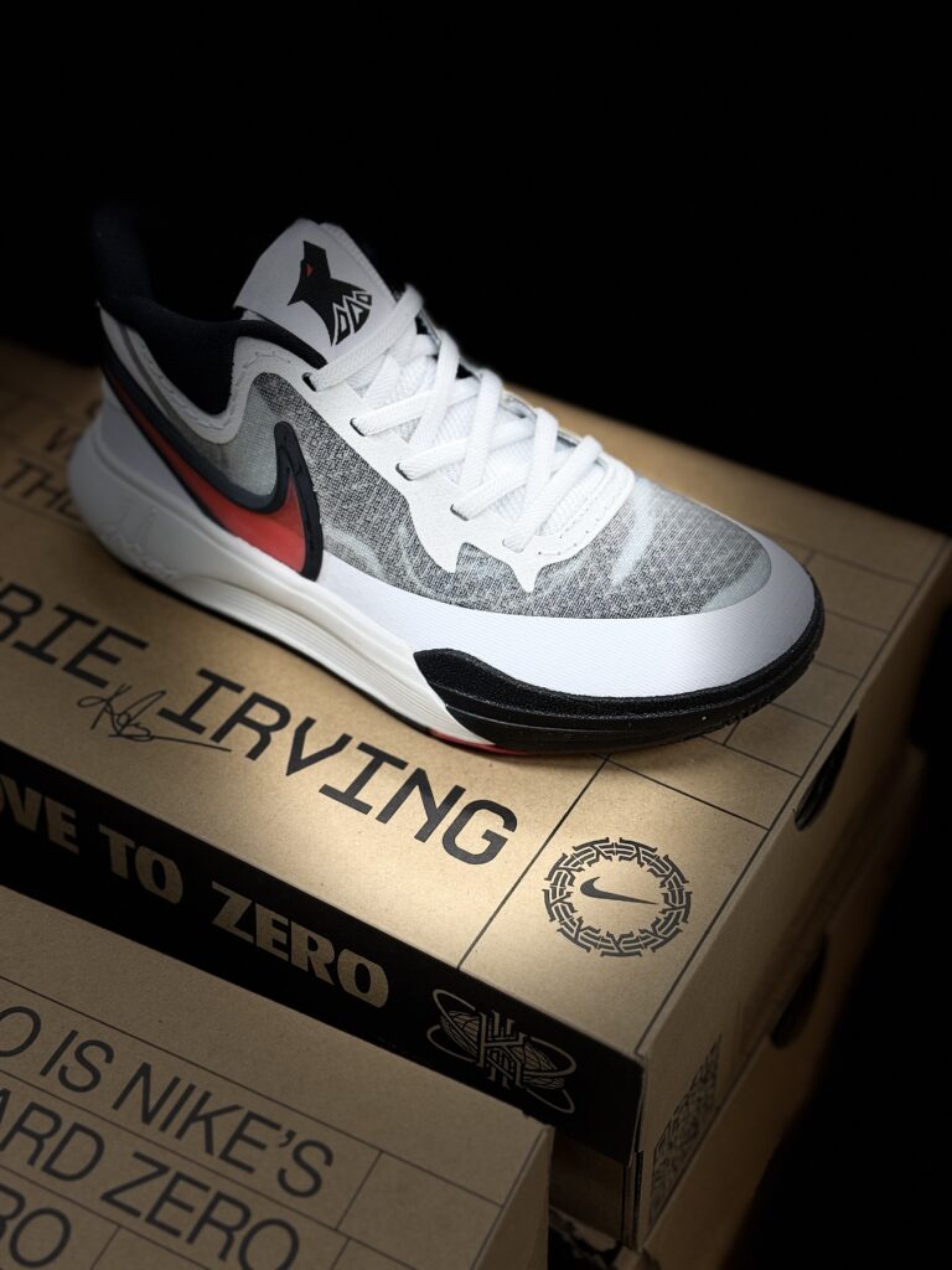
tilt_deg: -46.2
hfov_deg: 30.3
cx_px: 476
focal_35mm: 48
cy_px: 635
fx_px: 1760
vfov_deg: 39.7
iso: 64
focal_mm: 6.8
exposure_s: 1/60
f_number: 1.8
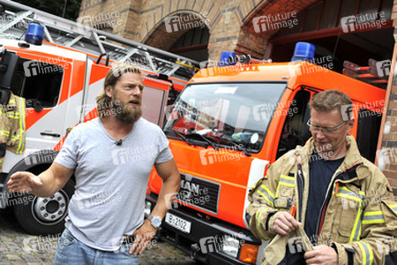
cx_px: 198
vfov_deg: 33.4
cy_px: 132
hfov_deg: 48.5
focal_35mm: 40
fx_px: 441
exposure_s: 1/400
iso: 400
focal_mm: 40
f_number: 6.3
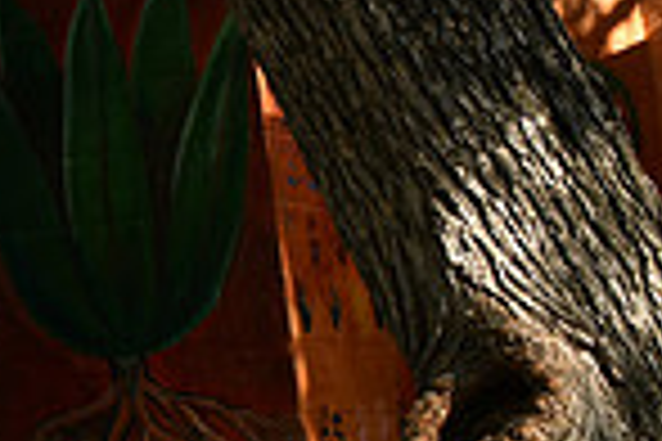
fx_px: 2611
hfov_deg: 13.2
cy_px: -92
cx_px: -495
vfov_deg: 9.5
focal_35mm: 142
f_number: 8
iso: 160
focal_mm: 24
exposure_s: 1/250
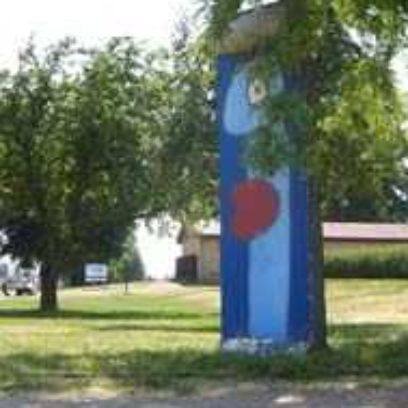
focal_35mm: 71
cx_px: 82
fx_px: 947
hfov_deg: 24.0
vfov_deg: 24.2
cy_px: 136
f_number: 4.3
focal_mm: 6.2
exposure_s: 1/320
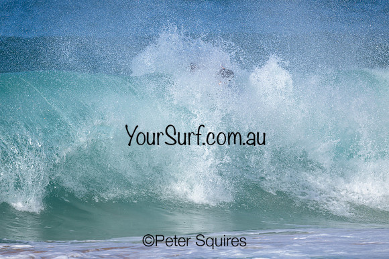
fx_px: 9604
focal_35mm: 889
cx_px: 178
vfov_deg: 1.5
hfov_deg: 2.3
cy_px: 129
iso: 250
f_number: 6.3
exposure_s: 1/2000
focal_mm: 800
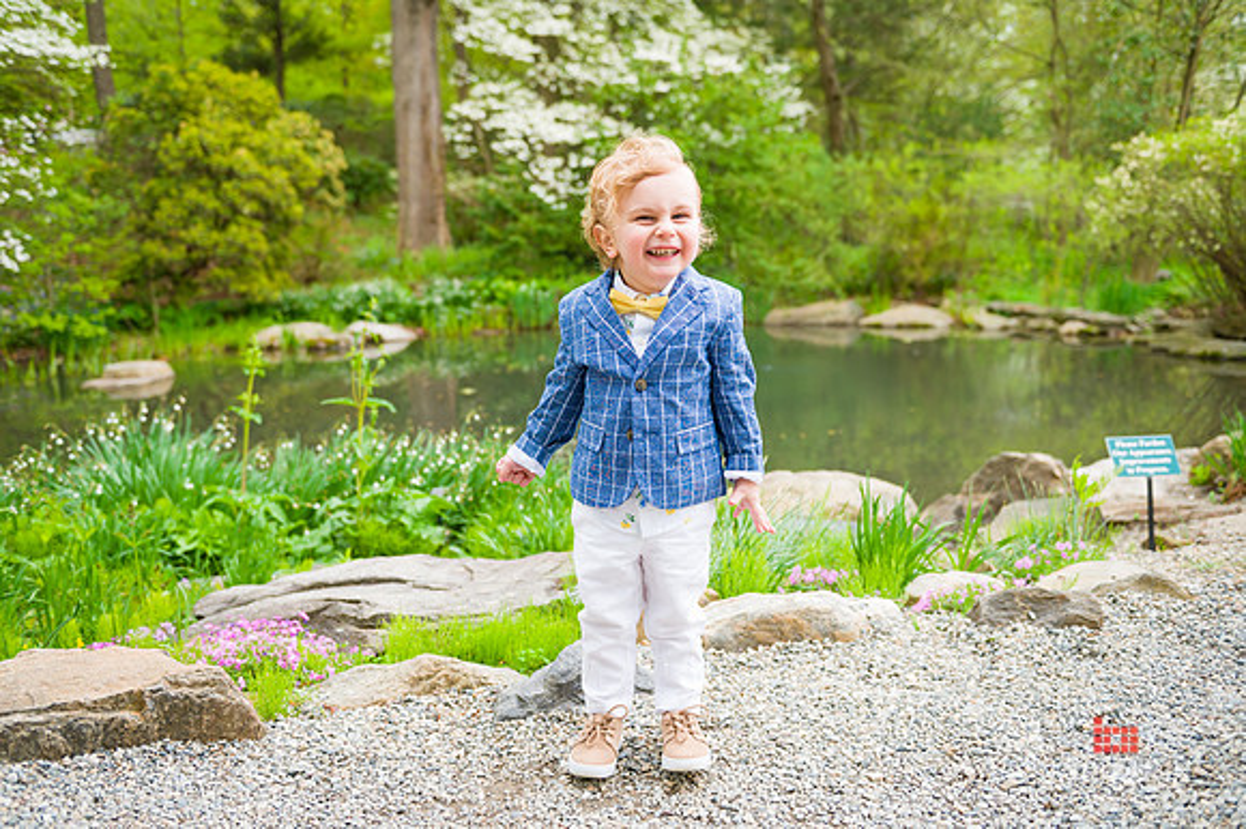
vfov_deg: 41.1
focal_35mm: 32
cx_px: 623
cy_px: 414
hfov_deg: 58.7
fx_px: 1107
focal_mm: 32
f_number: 3.5
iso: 200
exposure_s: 1/320
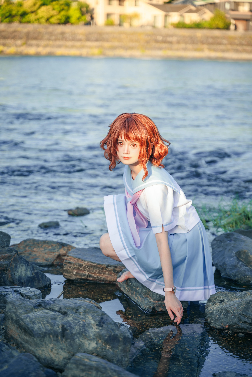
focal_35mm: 75
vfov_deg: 27.0
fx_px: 787
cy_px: 188
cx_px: 126
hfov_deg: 18.2
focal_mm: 75
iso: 100
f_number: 2.8
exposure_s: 1/200
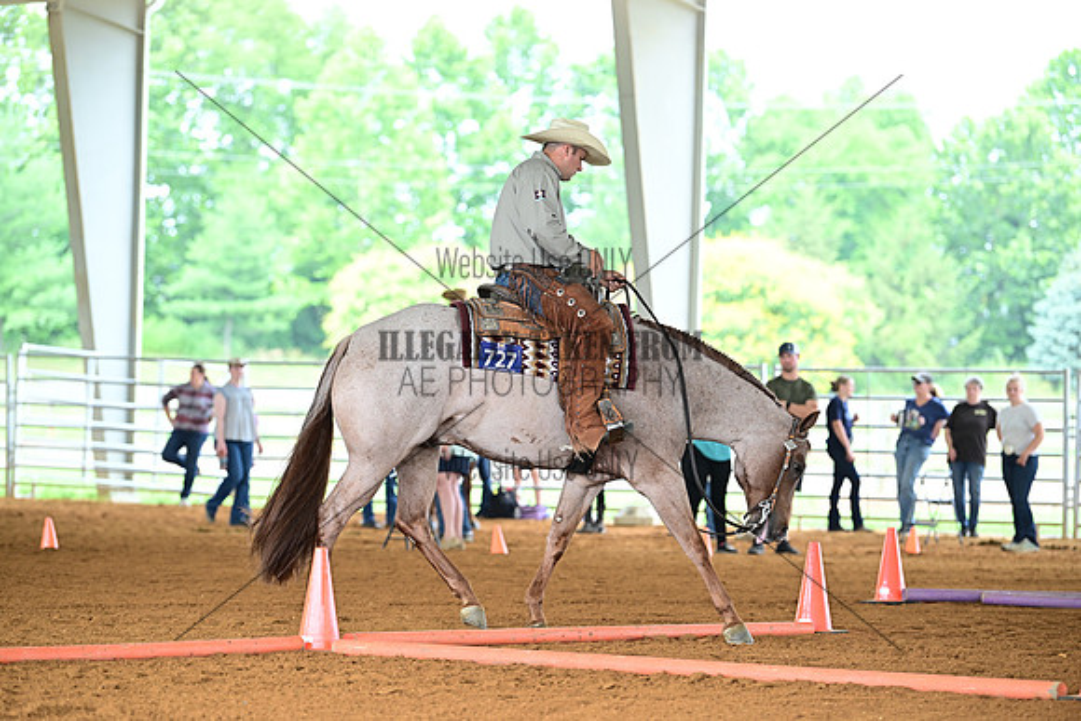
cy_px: 360
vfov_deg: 8.6
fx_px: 4805
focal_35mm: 160
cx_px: 540
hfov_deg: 12.8
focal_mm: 160
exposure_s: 1/404
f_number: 4
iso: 500
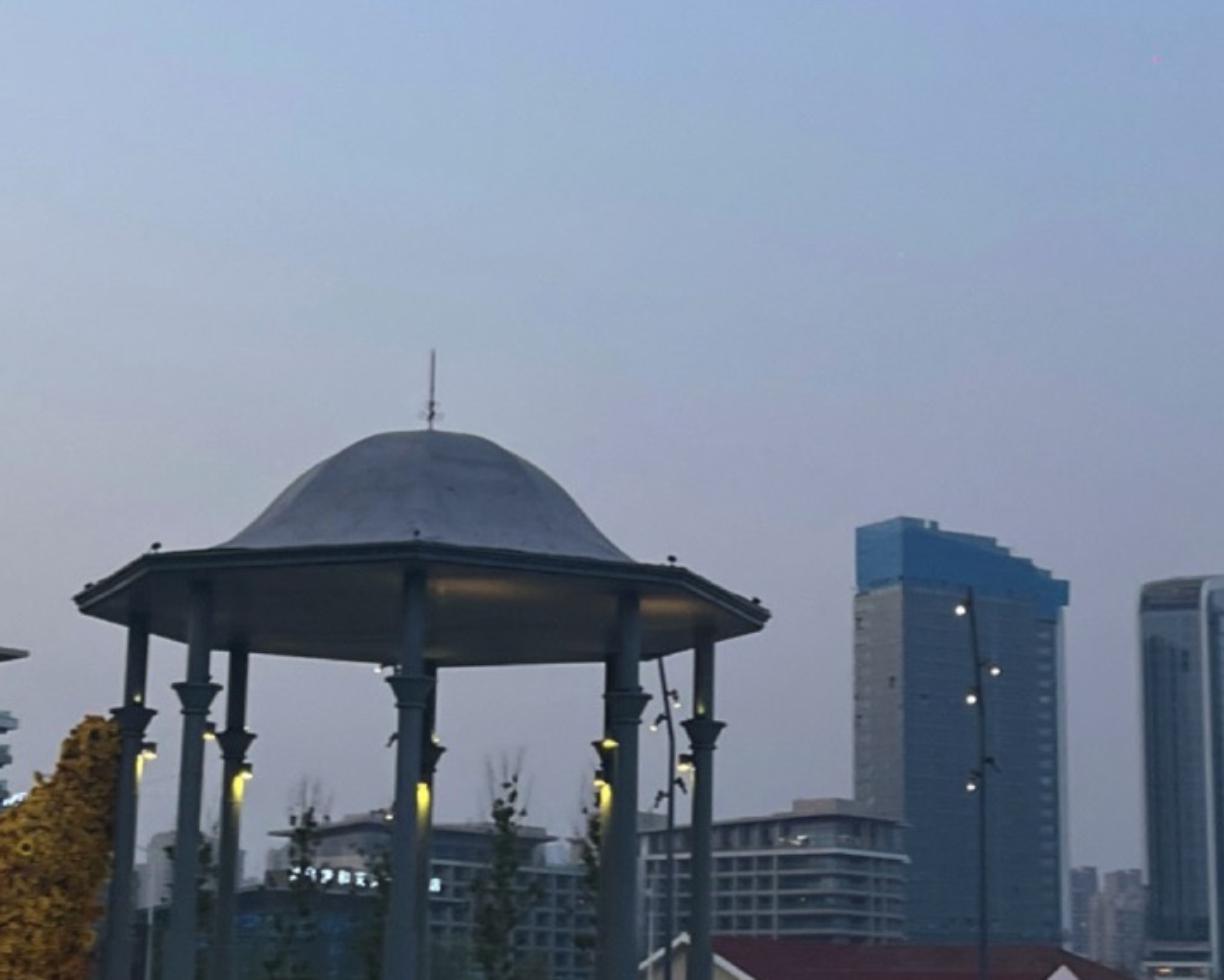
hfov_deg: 26.0
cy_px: 478
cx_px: 648
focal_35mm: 73
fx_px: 2645
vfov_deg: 21.0
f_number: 1.6
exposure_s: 1/120
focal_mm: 5.1
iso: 125
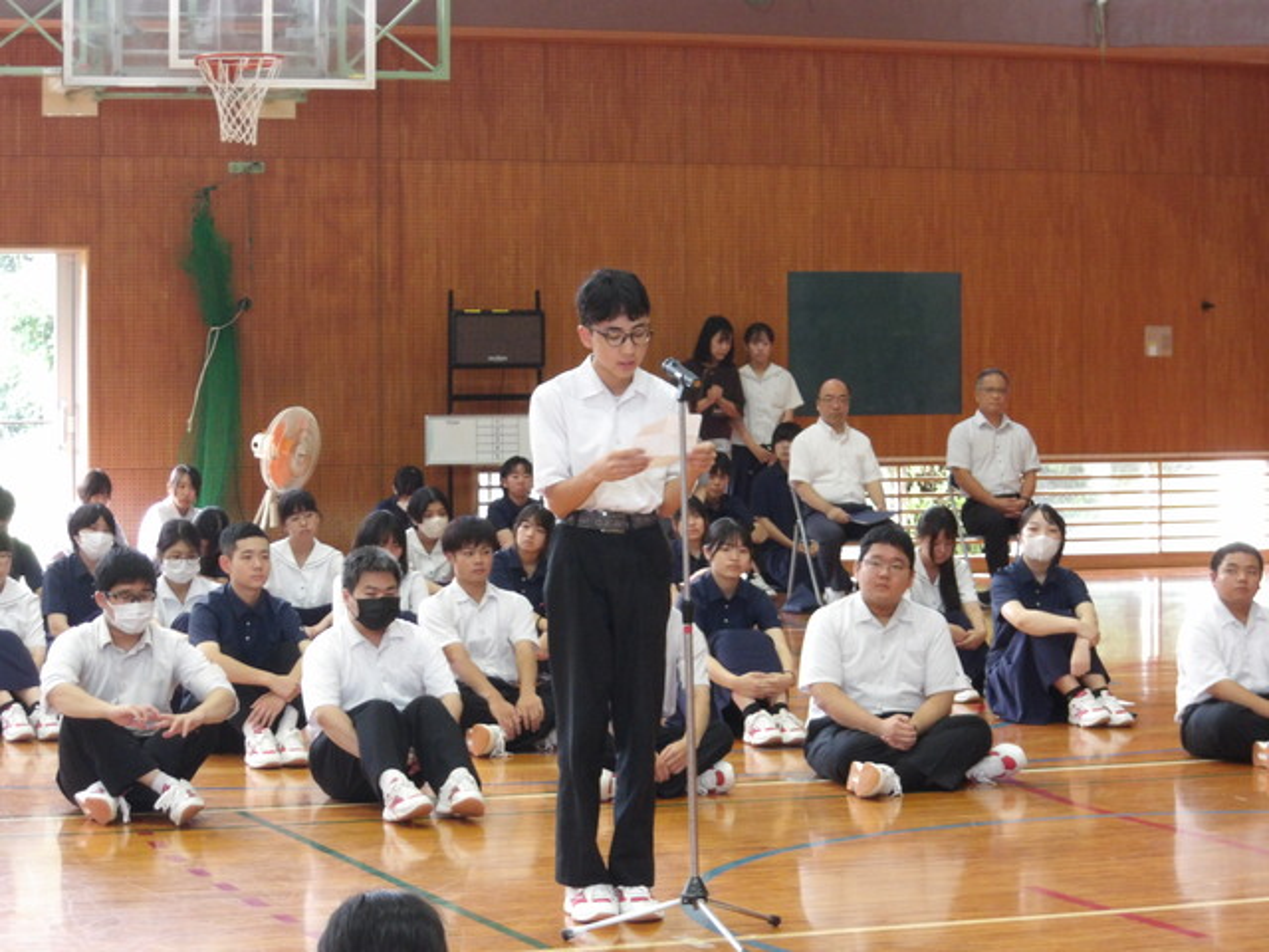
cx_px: 634
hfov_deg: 18.2
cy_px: 476
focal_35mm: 108
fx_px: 3959
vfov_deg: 13.7
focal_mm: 19.6
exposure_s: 1/27
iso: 667
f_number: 6.6
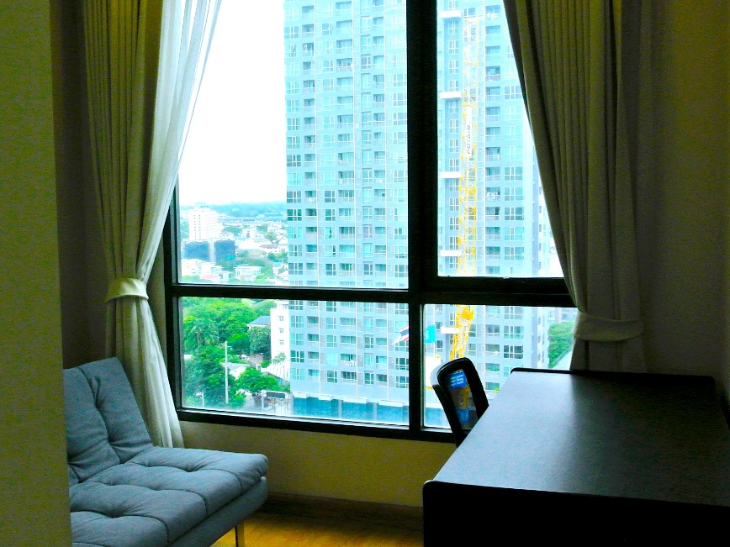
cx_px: 333
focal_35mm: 41
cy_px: 279
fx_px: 865
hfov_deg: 45.7
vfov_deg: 35.1
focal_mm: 14
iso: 800
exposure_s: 1/125
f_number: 4
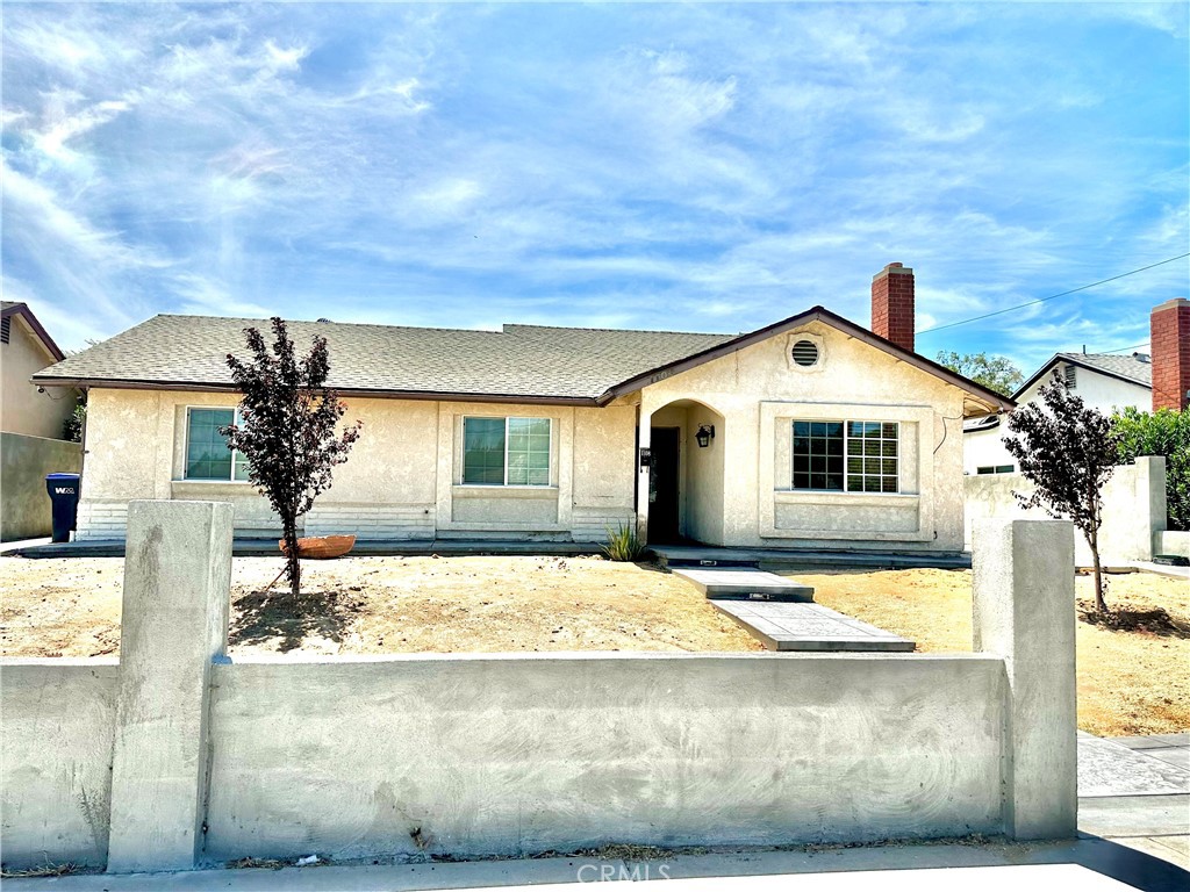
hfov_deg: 71.6
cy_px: 446
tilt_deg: +3.3
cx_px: 595
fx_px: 825
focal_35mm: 24
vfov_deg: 56.8
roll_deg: -1.5
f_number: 1.78
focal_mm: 6.86
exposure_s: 1/7042
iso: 80
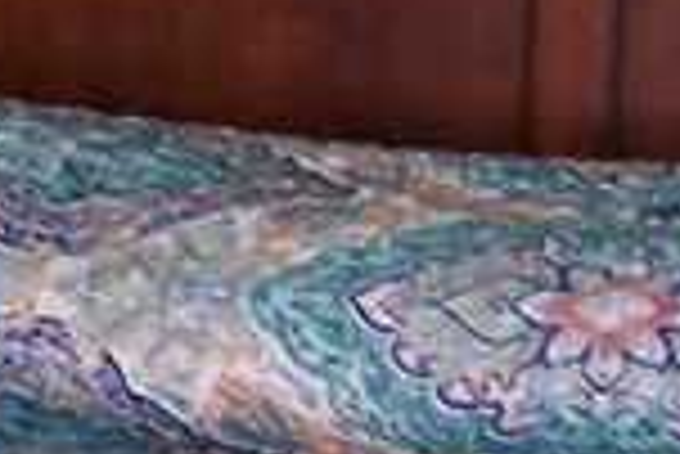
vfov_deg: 5.4
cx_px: -1220
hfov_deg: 7.3
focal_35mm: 254
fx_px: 4802
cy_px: 9
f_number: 2.8
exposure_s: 1/30
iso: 200
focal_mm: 5.85
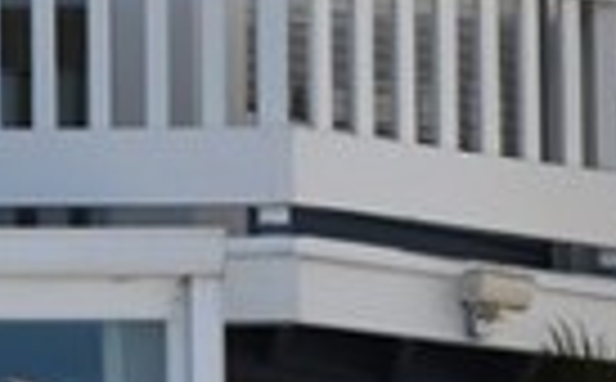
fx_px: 10552
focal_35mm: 630
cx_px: -616
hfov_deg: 3.3
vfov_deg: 2.1
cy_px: -34
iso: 100
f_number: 13
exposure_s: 1/200
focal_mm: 55
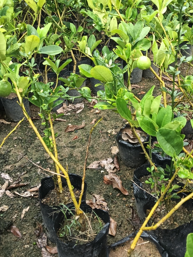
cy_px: 108
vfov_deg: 52.4
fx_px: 260
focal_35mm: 35
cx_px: 108
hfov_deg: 40.6
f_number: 1.8
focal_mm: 3.61
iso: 250
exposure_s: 1/100
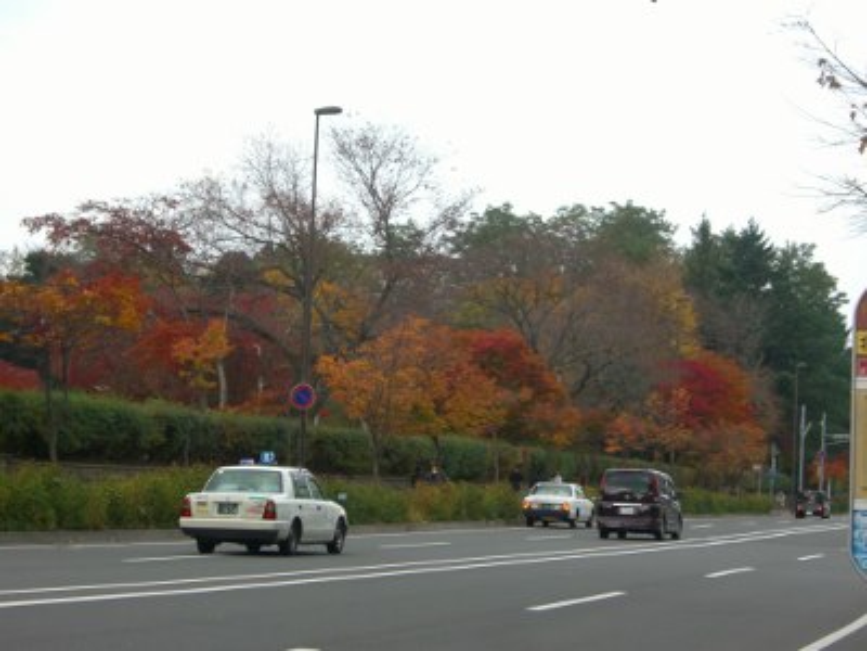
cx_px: 434
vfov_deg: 13.0
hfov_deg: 17.3
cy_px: 326
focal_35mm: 114
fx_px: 2855
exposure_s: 1/160
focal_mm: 23.7
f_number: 5.4
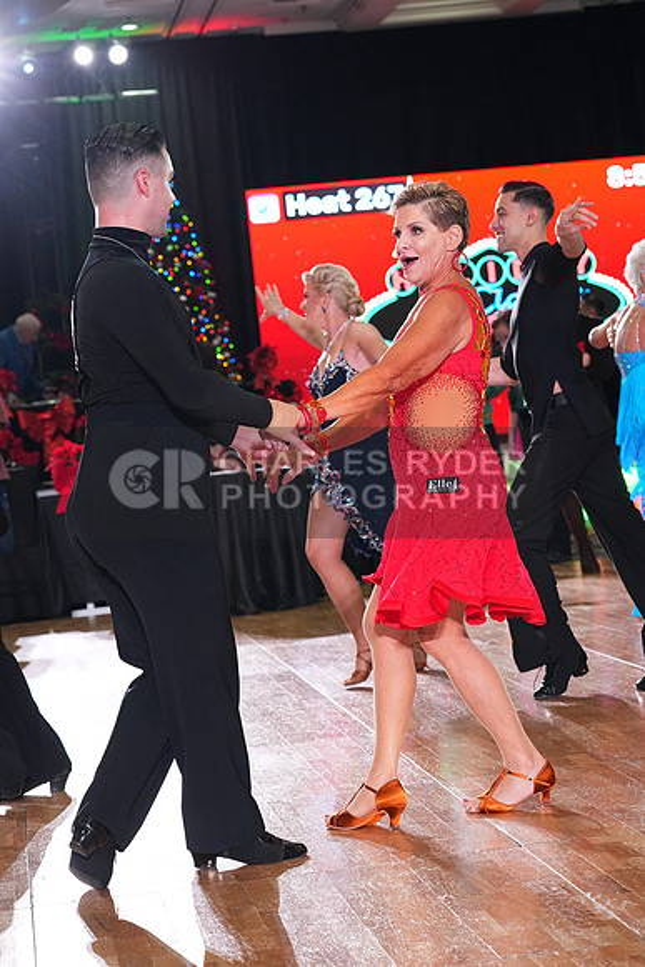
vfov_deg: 23.4
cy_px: 484
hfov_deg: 15.7
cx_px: 322
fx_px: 2337
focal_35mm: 87
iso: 5000
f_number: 5.6
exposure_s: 1/320
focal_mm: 87
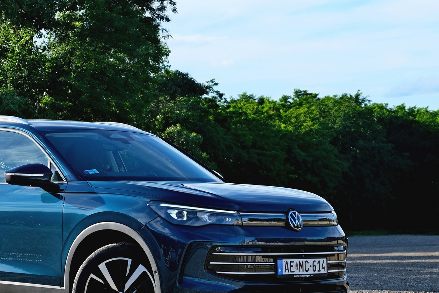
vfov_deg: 11.0
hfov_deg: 16.5
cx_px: 141
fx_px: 1512
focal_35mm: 124
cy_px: 228
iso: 320
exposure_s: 1/400
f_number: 5.6
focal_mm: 49.4
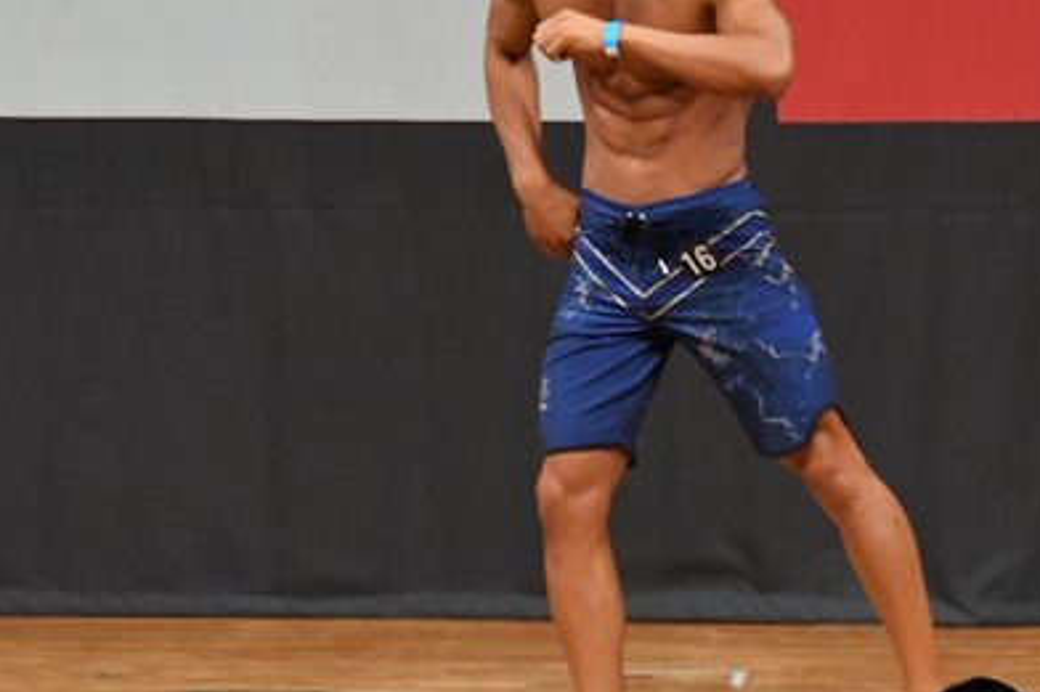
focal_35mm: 475
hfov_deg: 4.3
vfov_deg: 2.9
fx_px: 13716
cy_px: 321
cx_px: 513
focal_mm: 160
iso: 6400
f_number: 5.6
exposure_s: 1/400
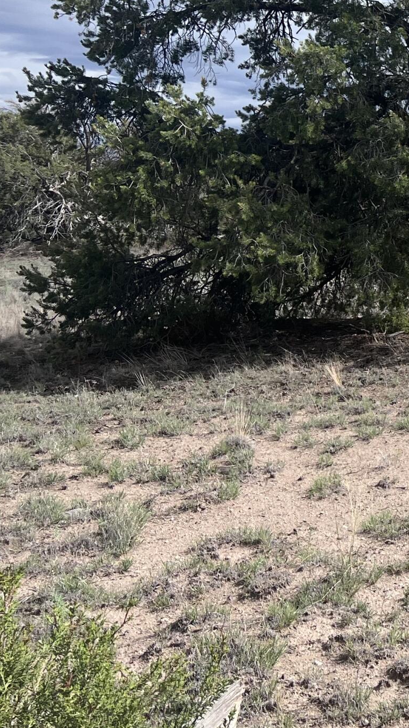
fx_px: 1196
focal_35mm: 62
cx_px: 750
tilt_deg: +0.1
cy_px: 247
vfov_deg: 33.6
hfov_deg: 16.2
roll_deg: -1.7
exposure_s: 1/4274
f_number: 1.5
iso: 50
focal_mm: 5.7
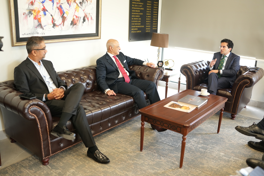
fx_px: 257
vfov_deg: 37.9
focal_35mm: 35
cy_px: 88
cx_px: 132
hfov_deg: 54.4
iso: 640
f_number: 2
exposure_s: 1/200
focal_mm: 35
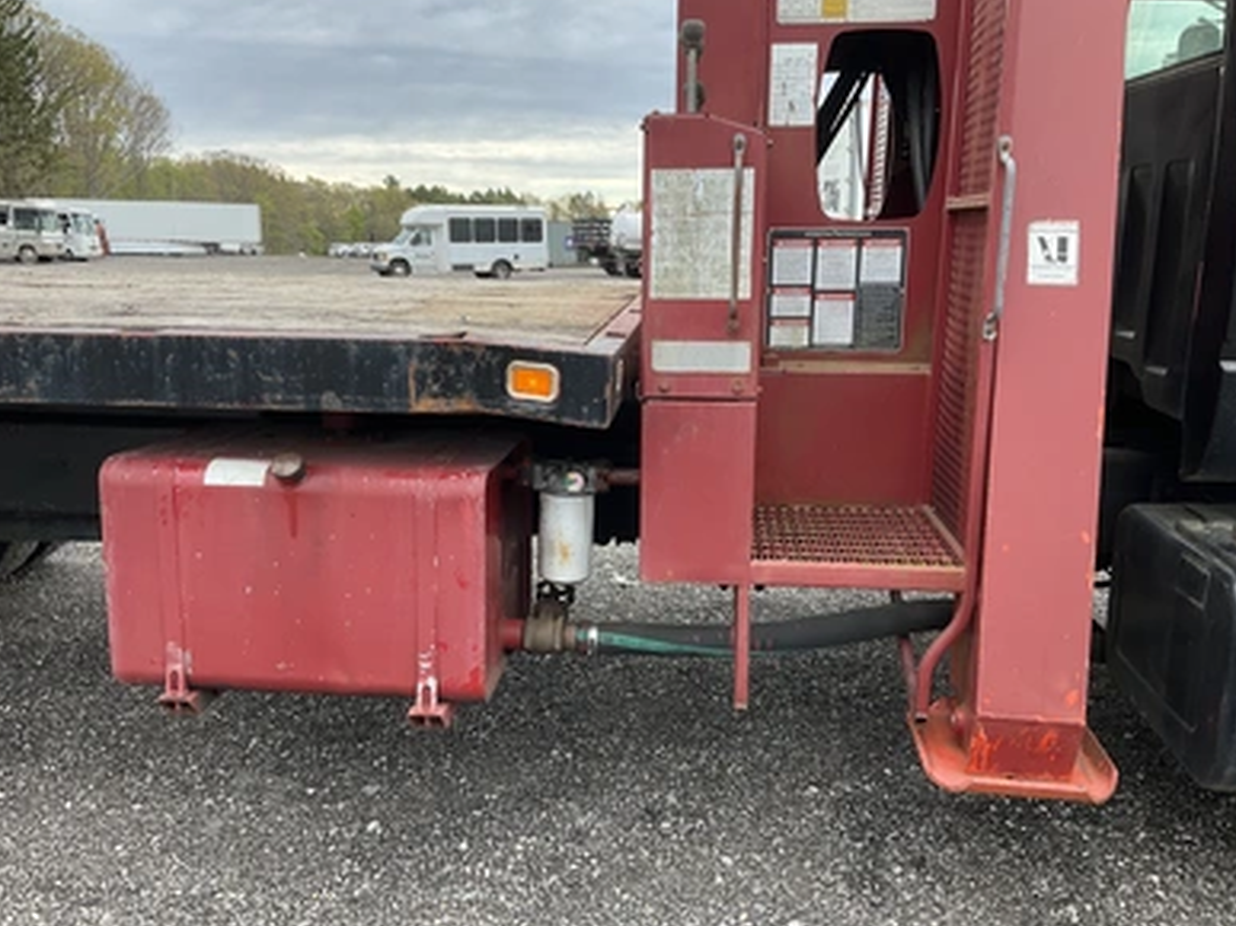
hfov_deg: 60.0
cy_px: 460
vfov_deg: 46.8
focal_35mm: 30
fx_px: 1071
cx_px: 613
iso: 25
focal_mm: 3
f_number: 1.8
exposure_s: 1/287
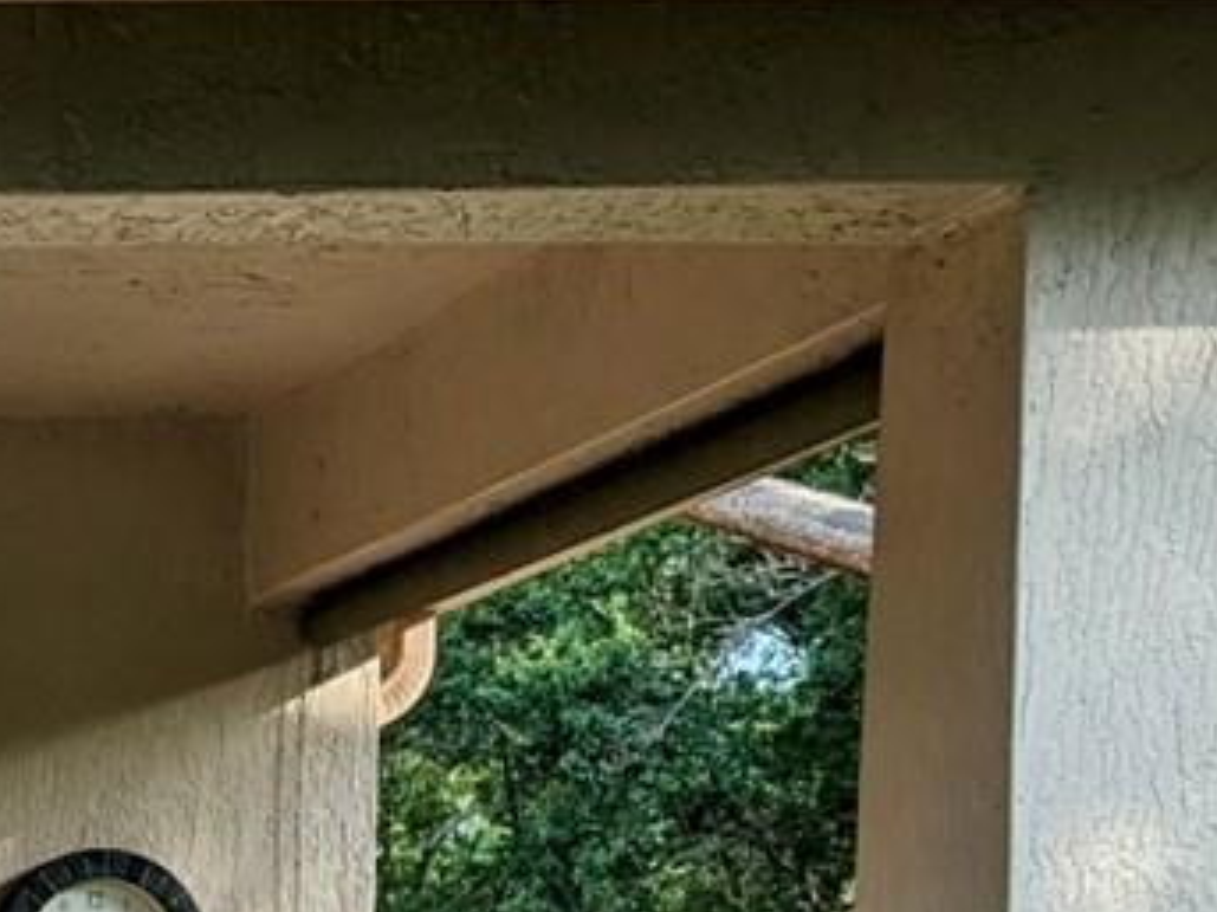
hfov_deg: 14.2
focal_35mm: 112
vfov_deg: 12.2
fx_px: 3936
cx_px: -1327
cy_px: 1604
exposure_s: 1/514
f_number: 1.68
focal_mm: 6.9
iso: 21
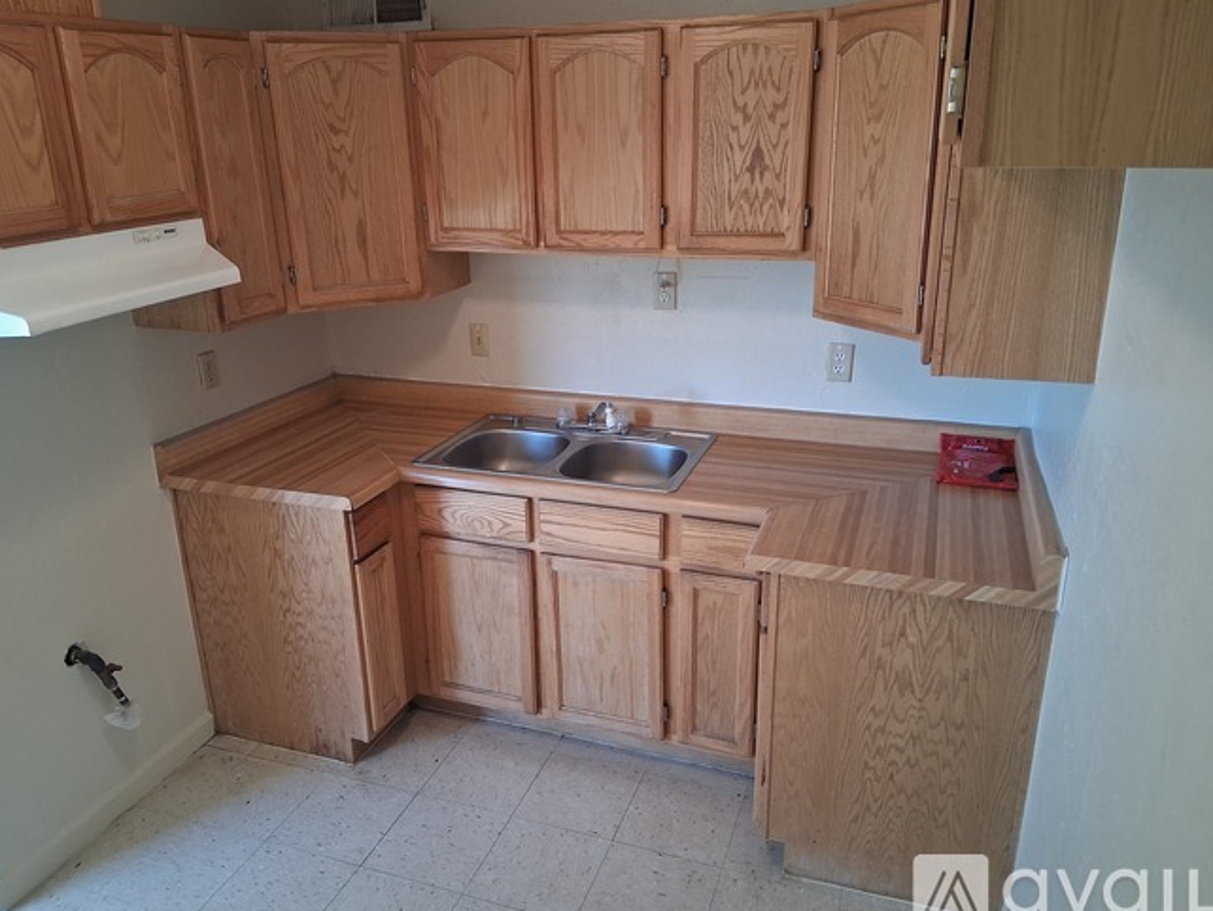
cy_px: 457
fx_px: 946
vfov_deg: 51.4
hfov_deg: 65.3
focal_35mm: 27
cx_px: 589
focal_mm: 3.98
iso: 320
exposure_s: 1/60
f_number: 1.8
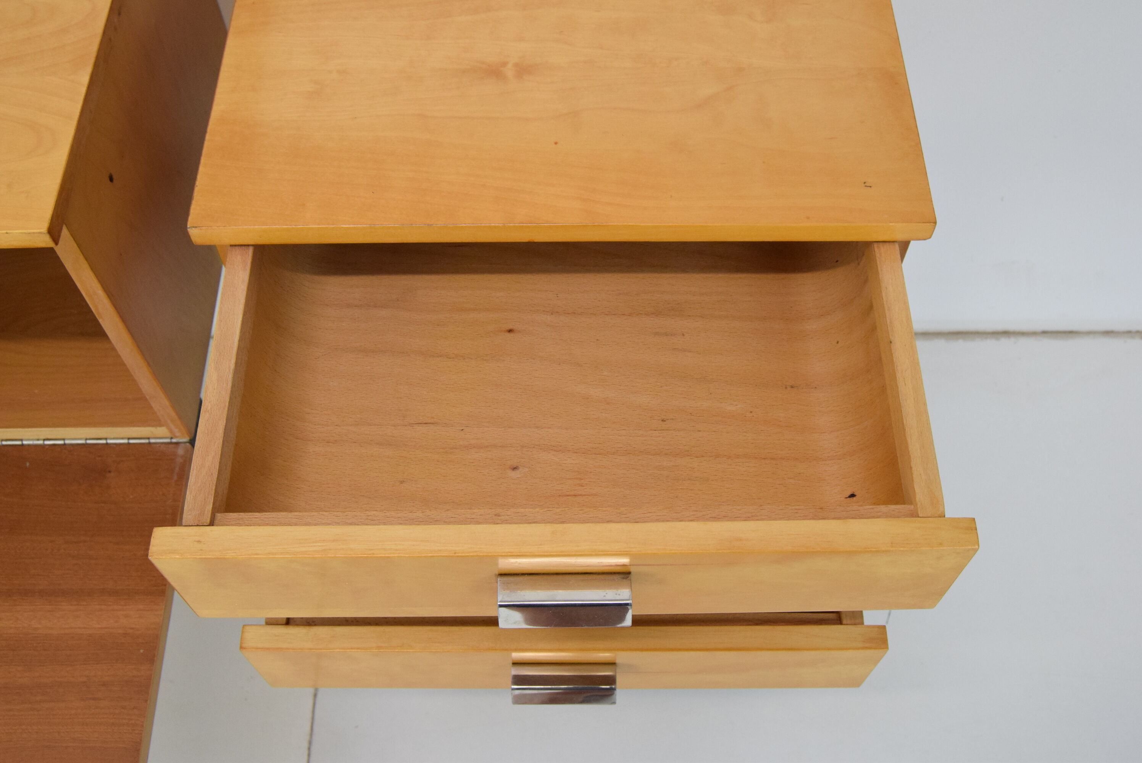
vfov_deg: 34.3
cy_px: 382
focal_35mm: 39
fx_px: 1238
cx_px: 571
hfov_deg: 49.5
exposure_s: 1/200
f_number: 7.1
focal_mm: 26
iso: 1600
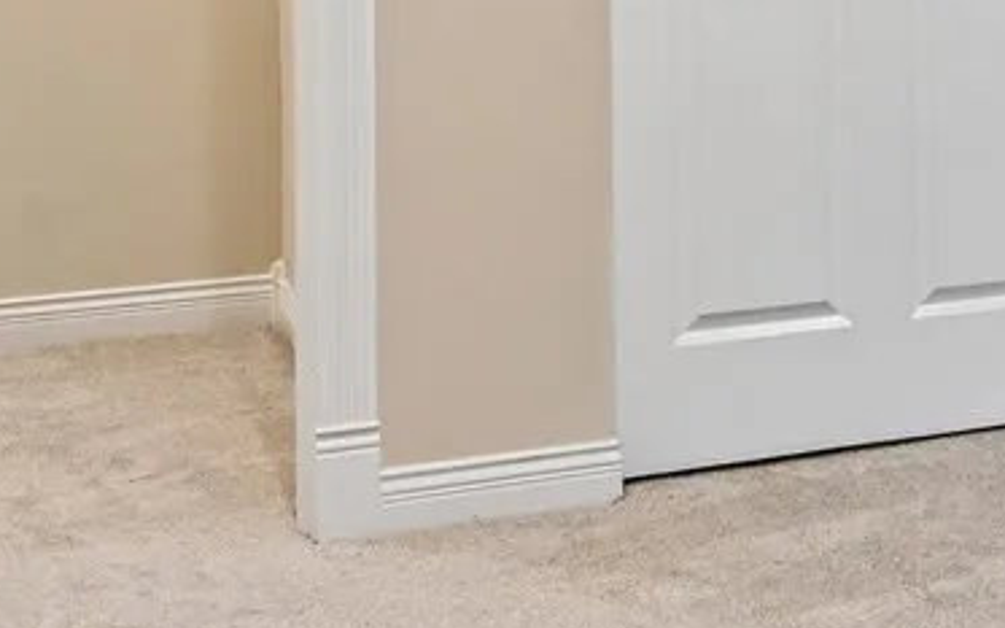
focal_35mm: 88
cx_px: 1252
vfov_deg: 14.1
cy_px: -247
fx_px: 2410
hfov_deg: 21.6
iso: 400
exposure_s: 1/15
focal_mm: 19
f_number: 8
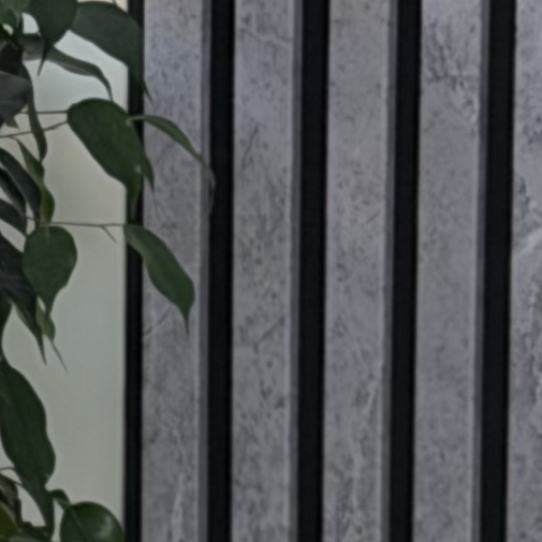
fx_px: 6005
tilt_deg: -8.8
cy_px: 1350
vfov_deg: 5.0
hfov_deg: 5.0
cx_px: -718
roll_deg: +1.4
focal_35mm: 339
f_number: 1.78
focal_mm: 6.76
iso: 80
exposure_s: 1/100
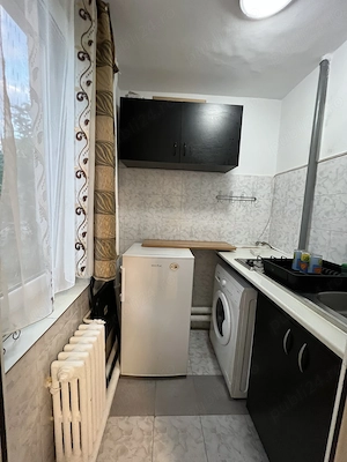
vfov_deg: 106.2
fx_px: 174
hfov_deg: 89.9
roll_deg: -2.5
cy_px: 231
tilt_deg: -7.1
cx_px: 174
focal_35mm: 13
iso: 500
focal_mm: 1.57
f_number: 1.8
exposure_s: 1/50
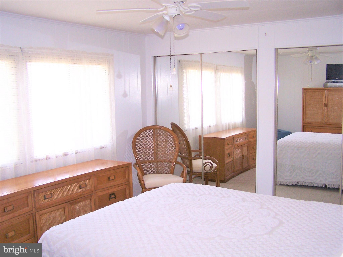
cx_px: 172
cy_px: 128
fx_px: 377
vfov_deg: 37.7
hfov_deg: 49.0
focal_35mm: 38
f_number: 2.8
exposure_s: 1/90
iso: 140
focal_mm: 6.3
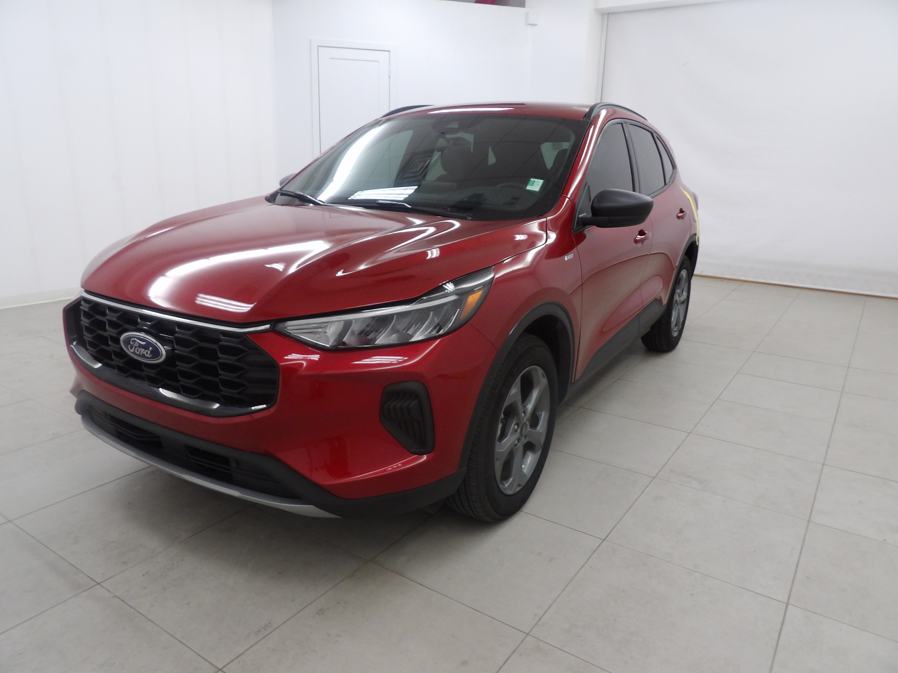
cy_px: 336
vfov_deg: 56.8
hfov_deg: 71.6
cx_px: 449
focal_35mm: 24
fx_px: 623
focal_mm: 4.3
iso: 200
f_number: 3.2
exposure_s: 1/33
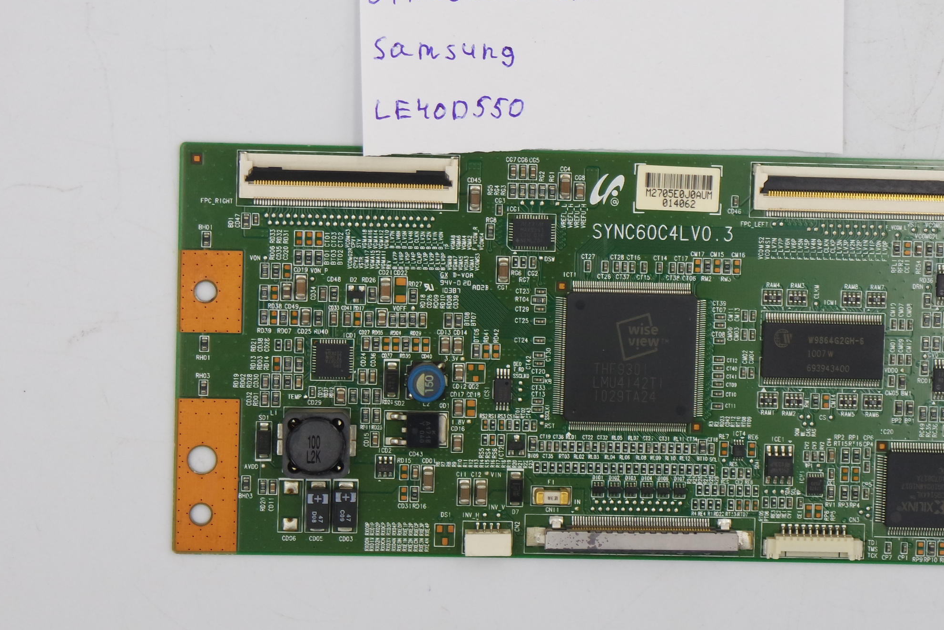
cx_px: 621
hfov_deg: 18.9
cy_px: 192
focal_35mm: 108
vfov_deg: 12.7
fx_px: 2832
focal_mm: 27
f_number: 5.6
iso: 200
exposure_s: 1/125
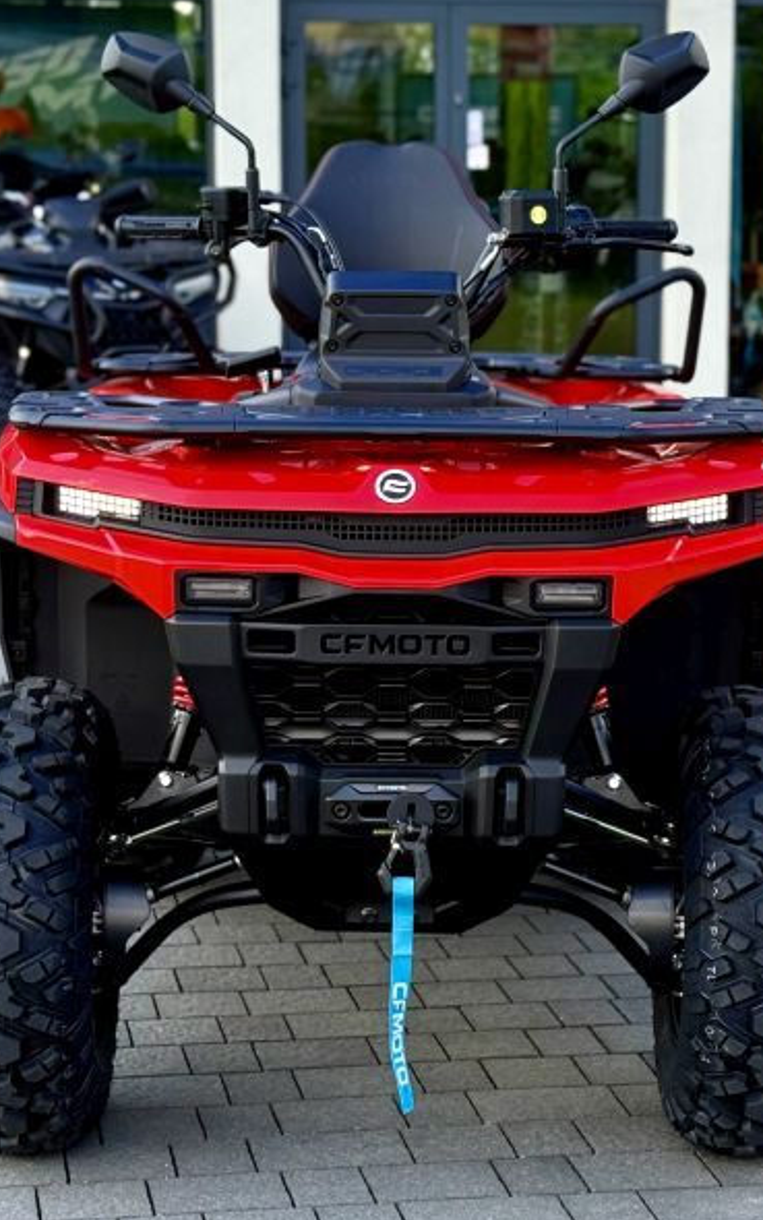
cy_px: 610
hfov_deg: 18.9
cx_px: 364
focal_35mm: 69
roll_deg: -0.7
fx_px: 2295
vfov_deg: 29.8
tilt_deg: -8.7
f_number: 1.78
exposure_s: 1/516
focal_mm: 6.76
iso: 64
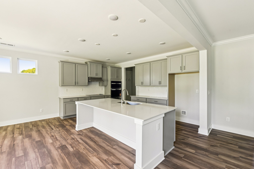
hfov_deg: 96.7
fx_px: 113
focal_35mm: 16
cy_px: 84
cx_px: 127
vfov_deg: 73.7
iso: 800
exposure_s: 1/50
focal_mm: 16
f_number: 8
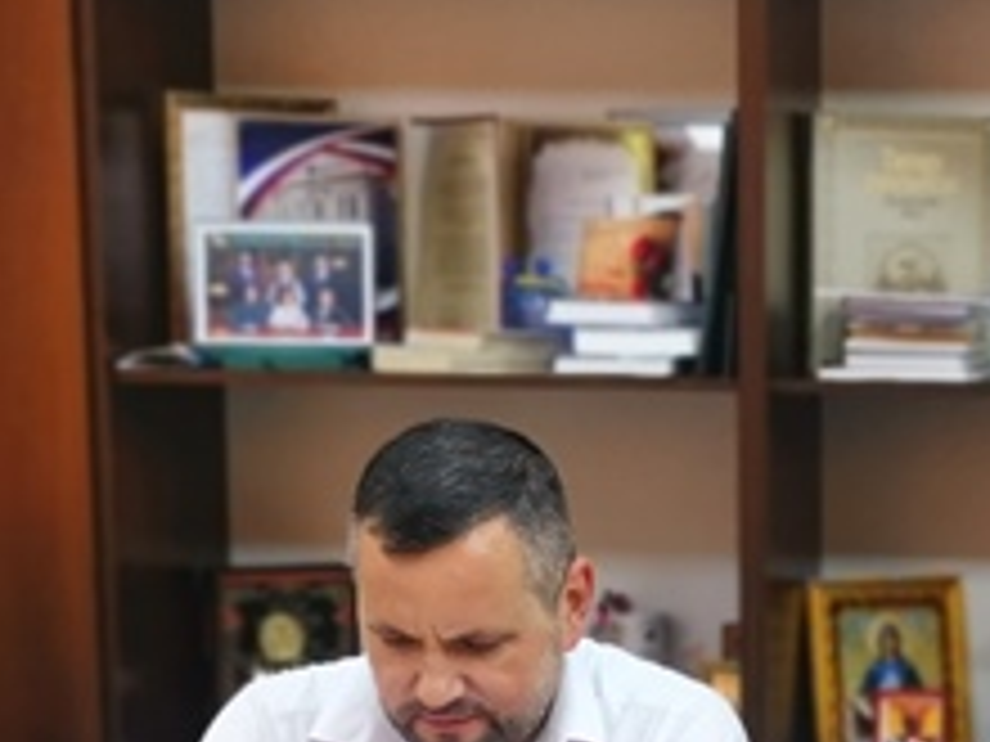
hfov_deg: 15.9
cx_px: 972
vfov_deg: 11.8
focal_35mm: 122
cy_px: 985
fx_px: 3489
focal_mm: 5.58
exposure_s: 1/100
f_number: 1.8
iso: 250
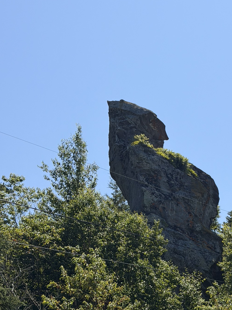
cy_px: 181
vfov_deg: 26.6
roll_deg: -1.3
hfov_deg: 20.0
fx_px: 652
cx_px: 171
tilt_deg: +22.4
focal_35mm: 73
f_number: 1.78
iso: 80
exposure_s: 1/6024
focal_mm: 6.76
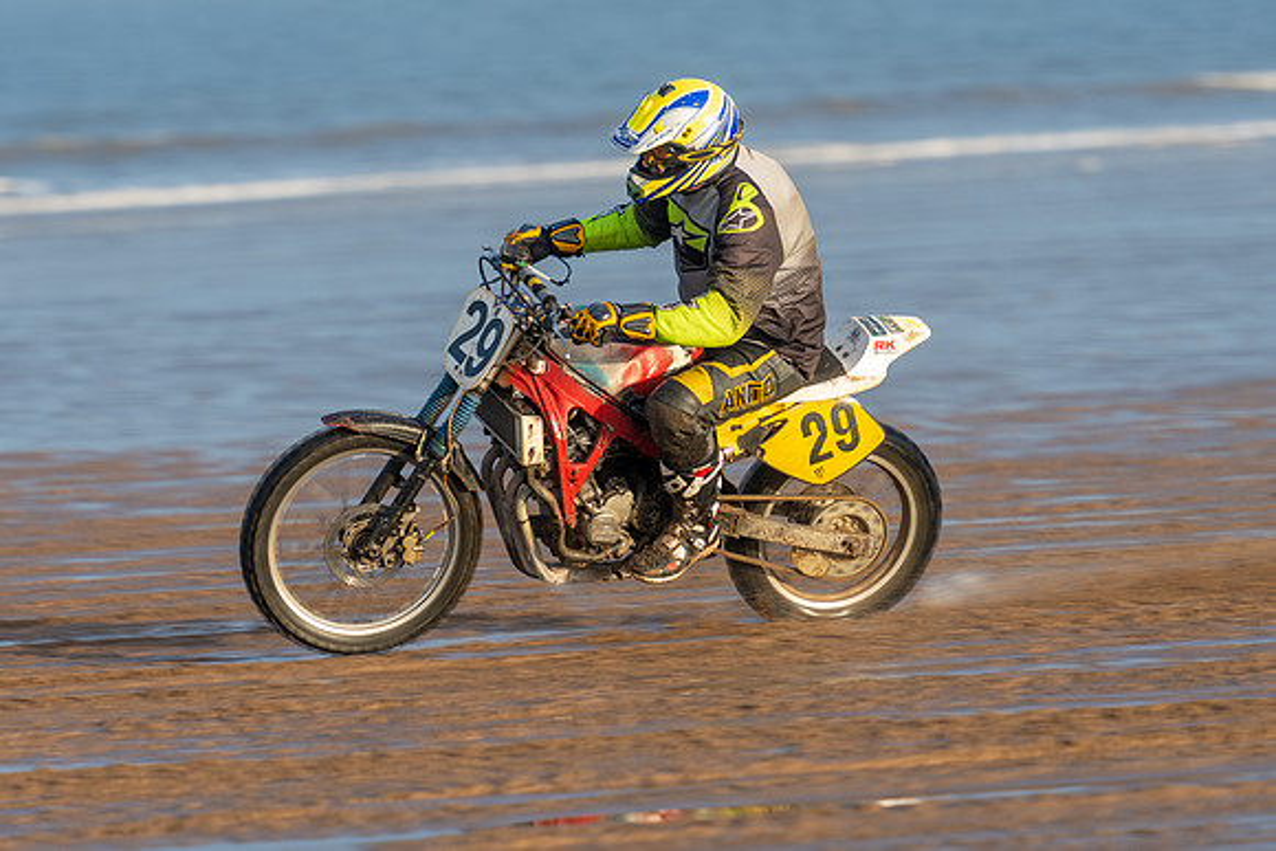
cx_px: 638
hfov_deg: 7.6
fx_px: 9572
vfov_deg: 5.1
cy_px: 426
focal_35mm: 270
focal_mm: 180
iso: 100
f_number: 2.8
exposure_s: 1/400
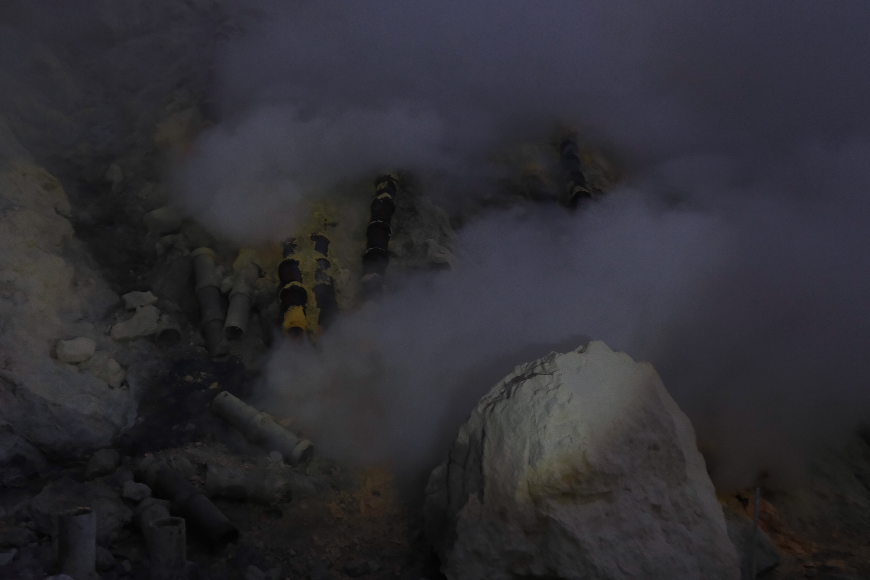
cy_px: 290
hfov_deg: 58.7
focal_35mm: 32
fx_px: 773
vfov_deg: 41.1
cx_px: 435
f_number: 3.2
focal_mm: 21.4
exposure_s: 1/30
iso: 10000
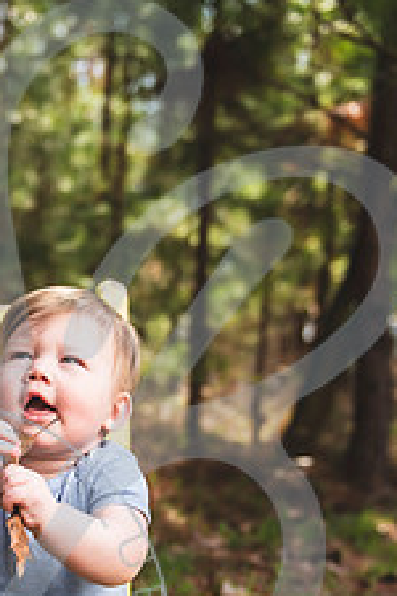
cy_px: 442
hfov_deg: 20.8
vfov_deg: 30.9
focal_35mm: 64
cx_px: 45
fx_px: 1059
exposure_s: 1/640
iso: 100
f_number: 2.8
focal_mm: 32
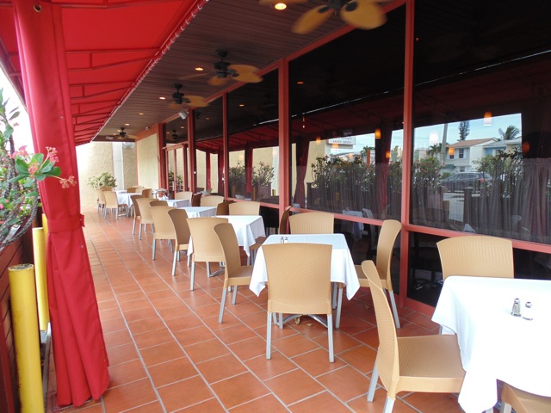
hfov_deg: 76.4
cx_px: 276
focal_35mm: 22
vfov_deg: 61.1
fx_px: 350
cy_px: 206
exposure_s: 1/40
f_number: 3.1
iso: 80
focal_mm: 4
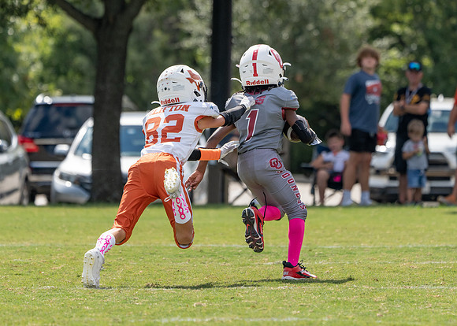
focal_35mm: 364
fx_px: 4727
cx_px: 228
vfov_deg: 4.0
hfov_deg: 5.5
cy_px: 144
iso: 500
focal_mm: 274
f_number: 5.6
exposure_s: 1/2500
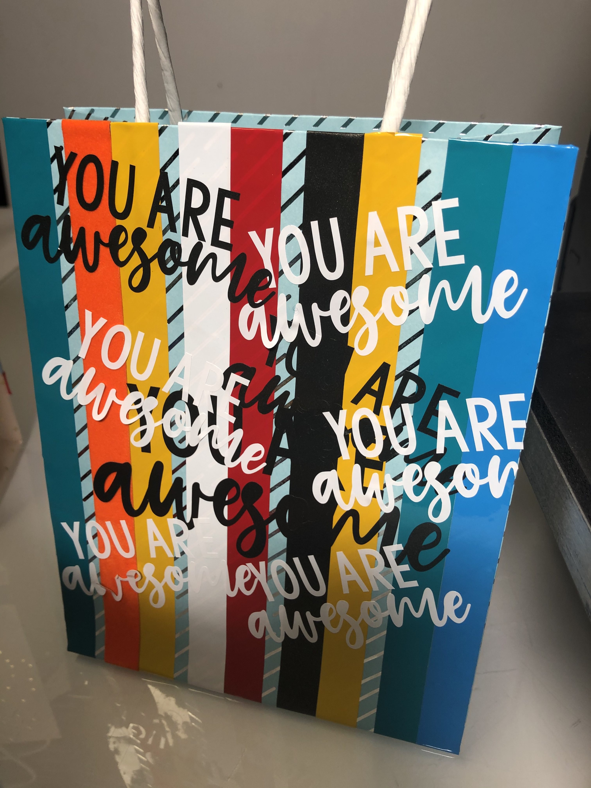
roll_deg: -0.2
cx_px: 296
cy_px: 394
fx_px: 637
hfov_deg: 49.7
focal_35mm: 28
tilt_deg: -27.9
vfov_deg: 63.4
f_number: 1.8
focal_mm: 4
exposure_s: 1/100
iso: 25
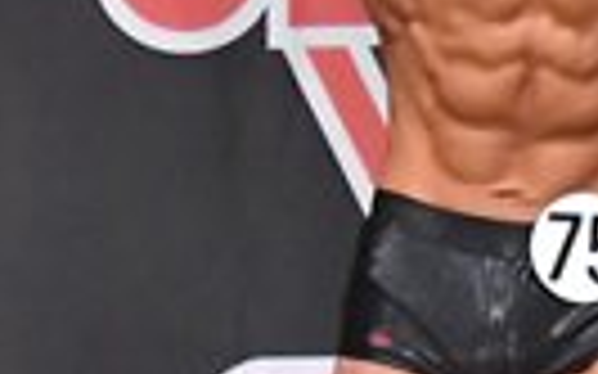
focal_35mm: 1289
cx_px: 191
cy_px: 320
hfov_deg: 1.6
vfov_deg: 1.0
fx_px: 20999
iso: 6400
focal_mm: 145
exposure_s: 1/400
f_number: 5.6
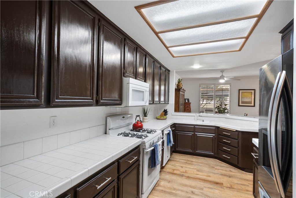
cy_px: 99
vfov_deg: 70.5
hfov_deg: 93.3
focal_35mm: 17
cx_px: 148
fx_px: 140
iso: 64
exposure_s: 13
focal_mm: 17
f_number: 22
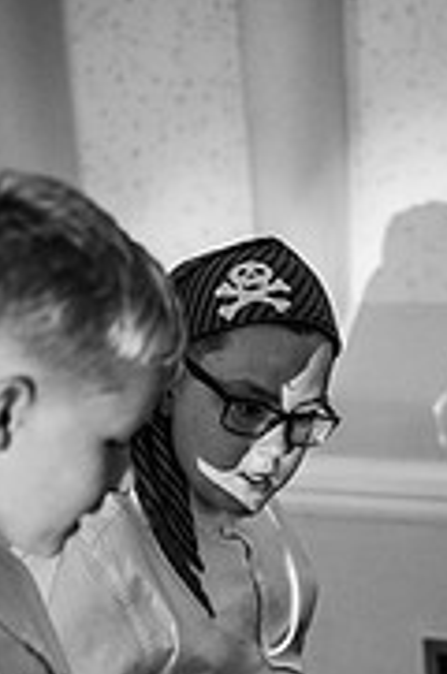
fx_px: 1626
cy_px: 648
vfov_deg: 22.6
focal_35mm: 87
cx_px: 367
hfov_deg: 15.5
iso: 3600
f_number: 1.8
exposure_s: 1/200
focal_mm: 35
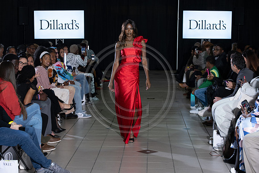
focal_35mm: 82
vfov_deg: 16.7
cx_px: 130
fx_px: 590
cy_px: 86
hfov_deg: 24.8
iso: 1250
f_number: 5
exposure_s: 1/160
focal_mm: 82
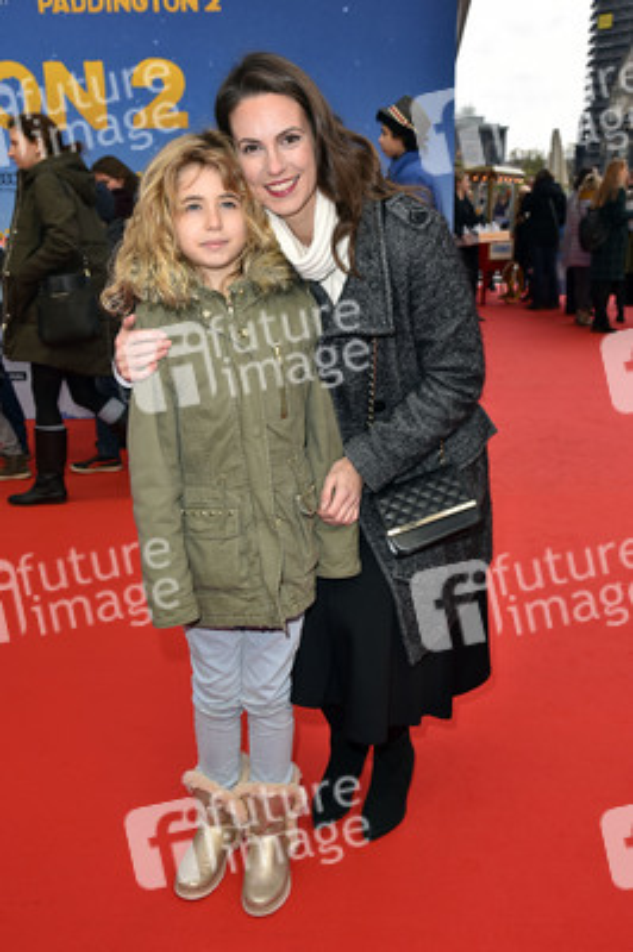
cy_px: 476
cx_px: 316
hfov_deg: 41.0
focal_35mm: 32
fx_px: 845
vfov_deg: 58.8
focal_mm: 32
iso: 640
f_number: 5.6
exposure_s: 1/250
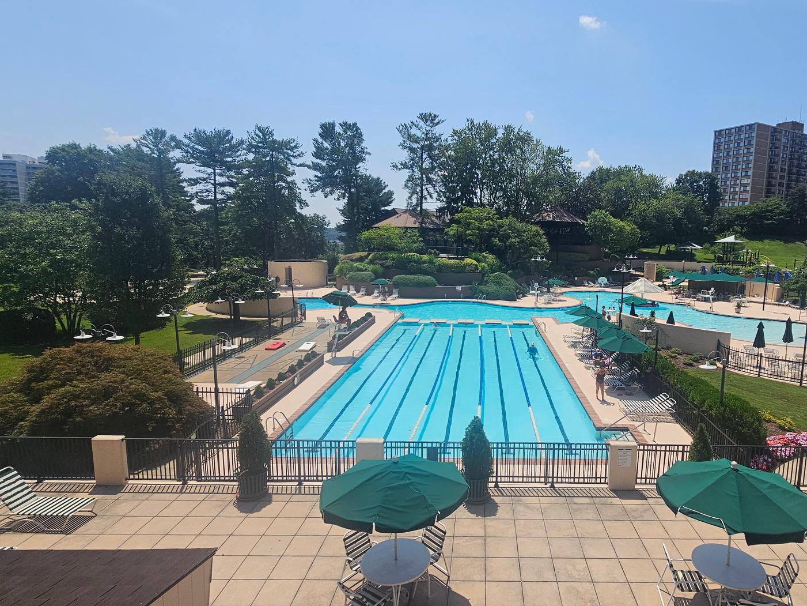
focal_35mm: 19
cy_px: 311
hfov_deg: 83.4
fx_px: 443
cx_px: 492
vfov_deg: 68.7
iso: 50
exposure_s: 1/3531
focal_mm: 2.2
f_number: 2.2
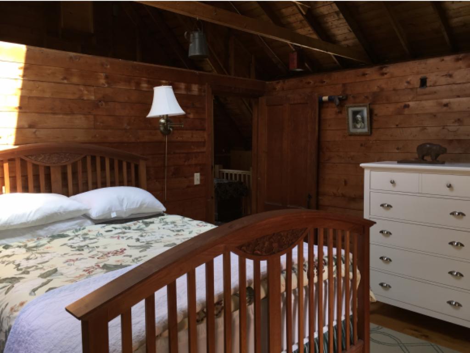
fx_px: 394
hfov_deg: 61.6
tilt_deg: -5.8
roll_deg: -0.6
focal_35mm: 29
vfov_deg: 48.3
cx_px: 235
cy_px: 176
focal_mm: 4.15
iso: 32
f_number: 2.2
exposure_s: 1/33
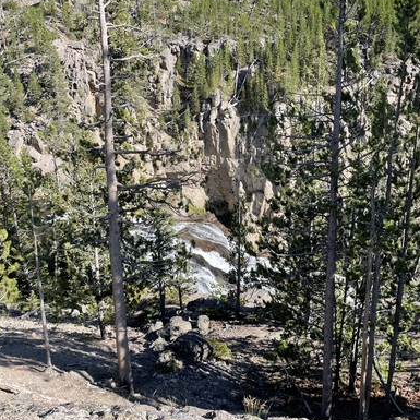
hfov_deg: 52.5
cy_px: 157
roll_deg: +0.3
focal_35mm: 31
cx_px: 209
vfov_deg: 52.0
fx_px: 426
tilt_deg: -12.9
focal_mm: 4.2
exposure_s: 1/1171
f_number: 1.6
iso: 32
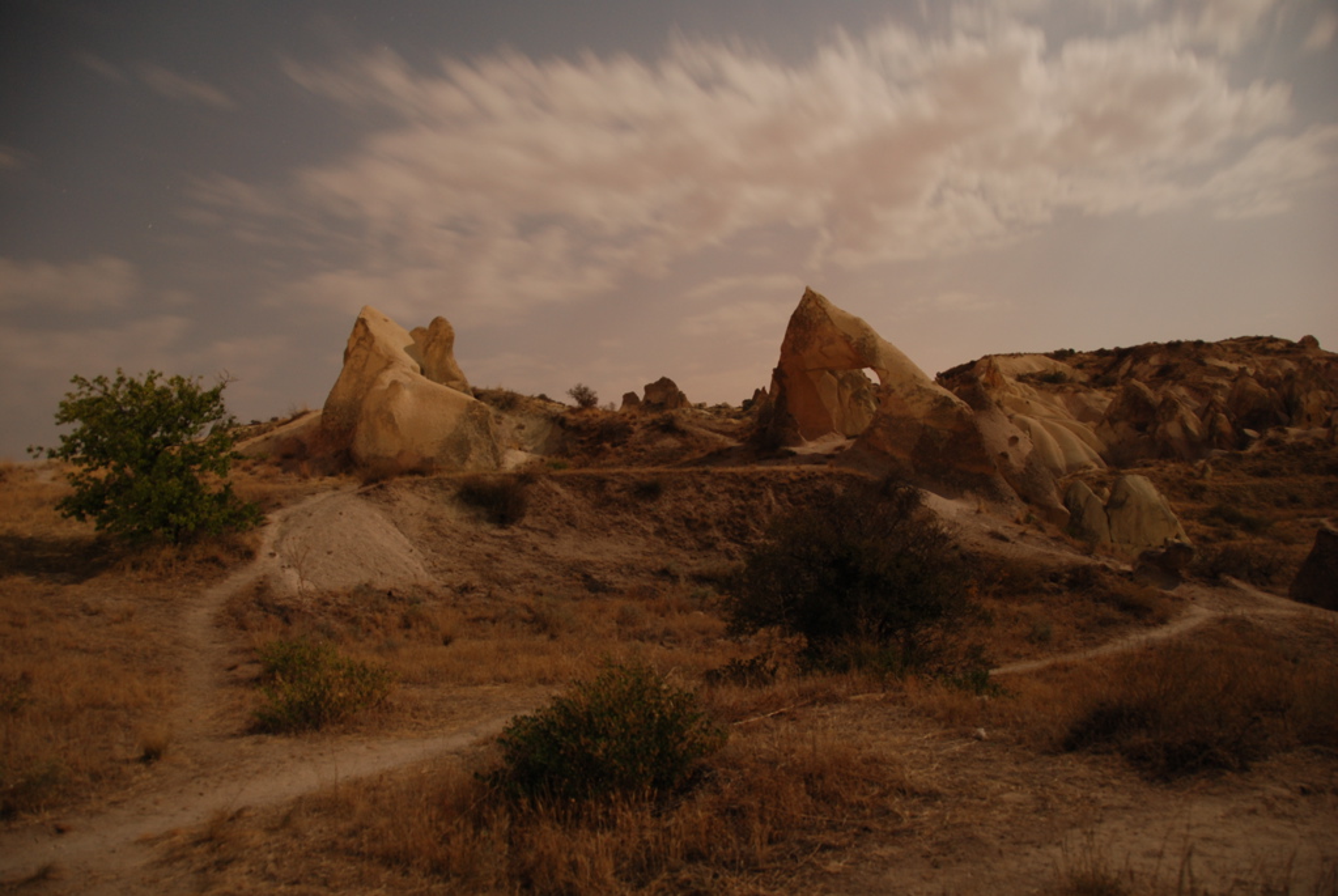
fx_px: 1005
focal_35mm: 27
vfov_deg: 48.1
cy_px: 448
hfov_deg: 67.3
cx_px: 669
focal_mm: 18
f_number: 3.5
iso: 200
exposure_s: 44.1
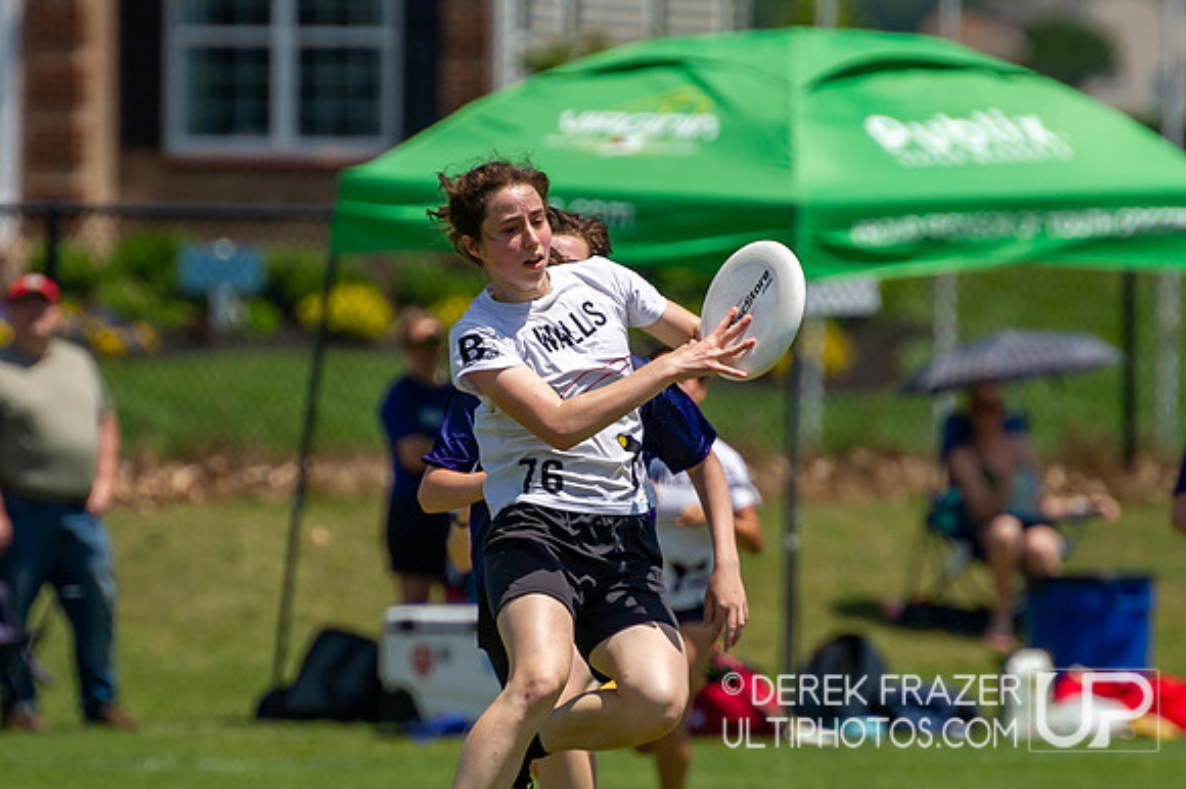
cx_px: 498
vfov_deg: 2.1
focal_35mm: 642
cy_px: 393
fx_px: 21144
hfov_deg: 3.2
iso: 320
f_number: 4
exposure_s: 1/3200
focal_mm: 280
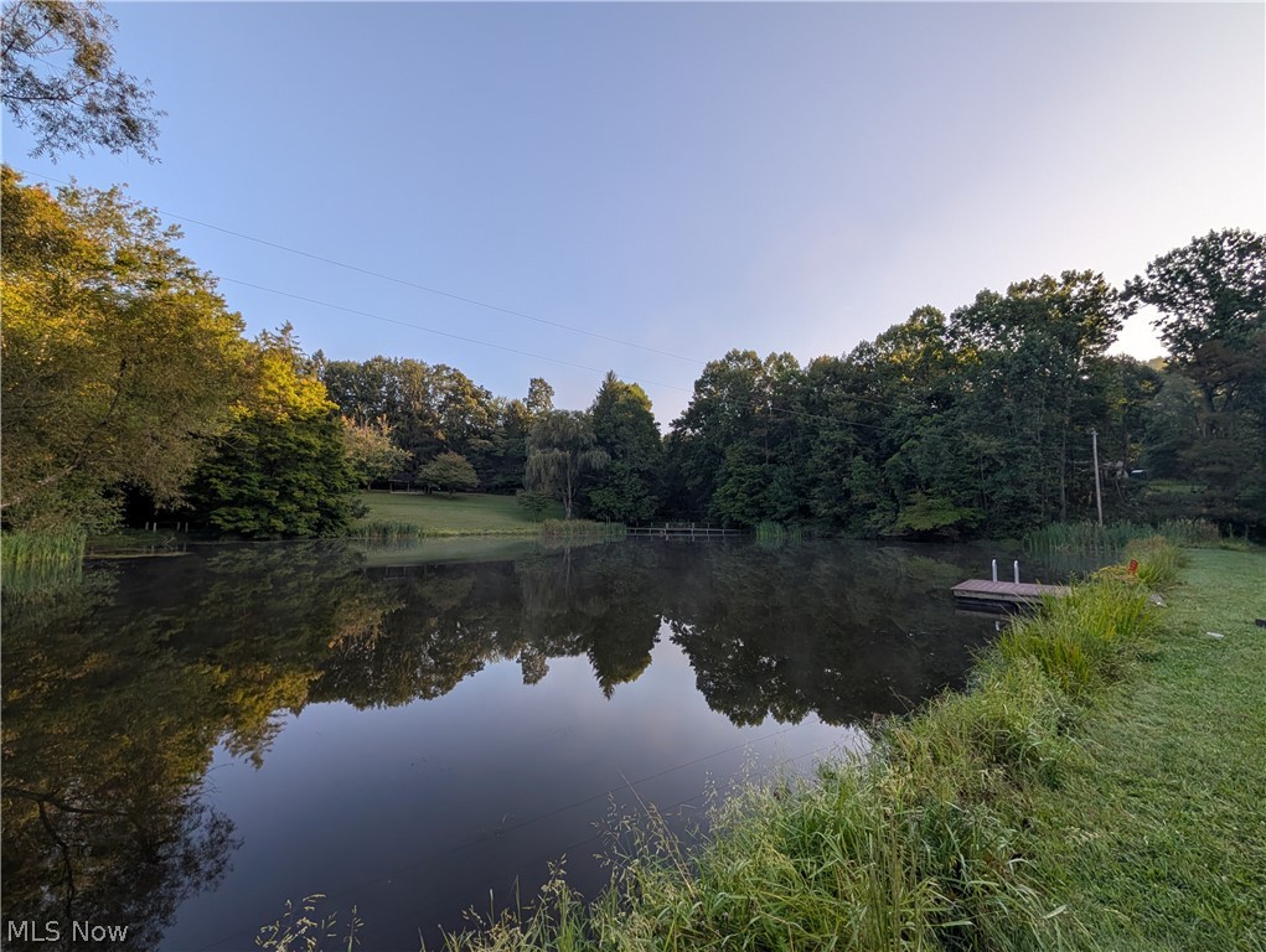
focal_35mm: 12
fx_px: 439
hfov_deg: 110.5
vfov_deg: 94.6
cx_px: 633
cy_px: 476
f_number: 1.7
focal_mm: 2.02
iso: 53
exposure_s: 1/1220
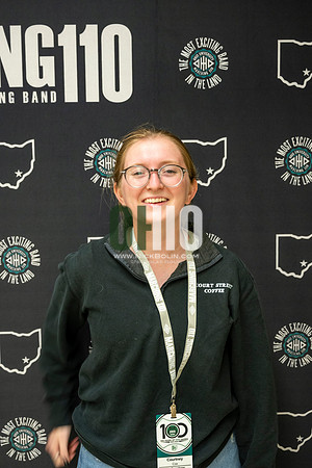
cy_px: 234
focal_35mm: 45
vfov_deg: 43.6
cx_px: 156
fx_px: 585
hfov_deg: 29.9
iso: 1250
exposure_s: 1/60
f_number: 4
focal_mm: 45
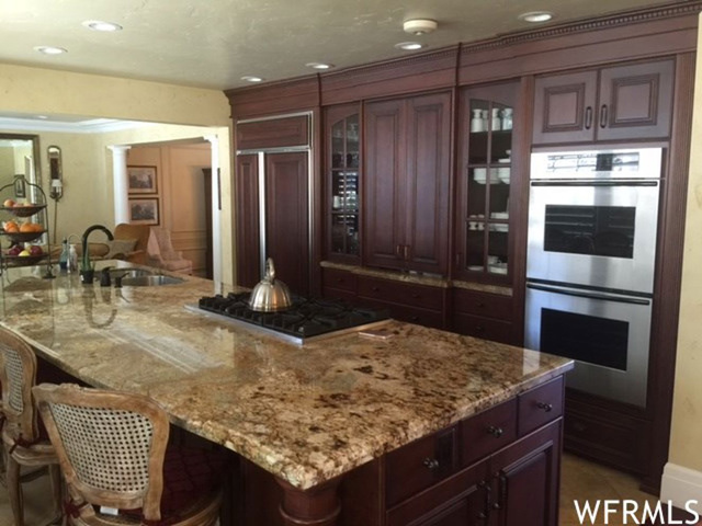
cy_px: 263
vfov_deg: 48.2
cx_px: 351
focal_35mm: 29
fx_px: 588
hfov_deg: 61.7
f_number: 2.2
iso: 100
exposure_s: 1/15
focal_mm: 4.15
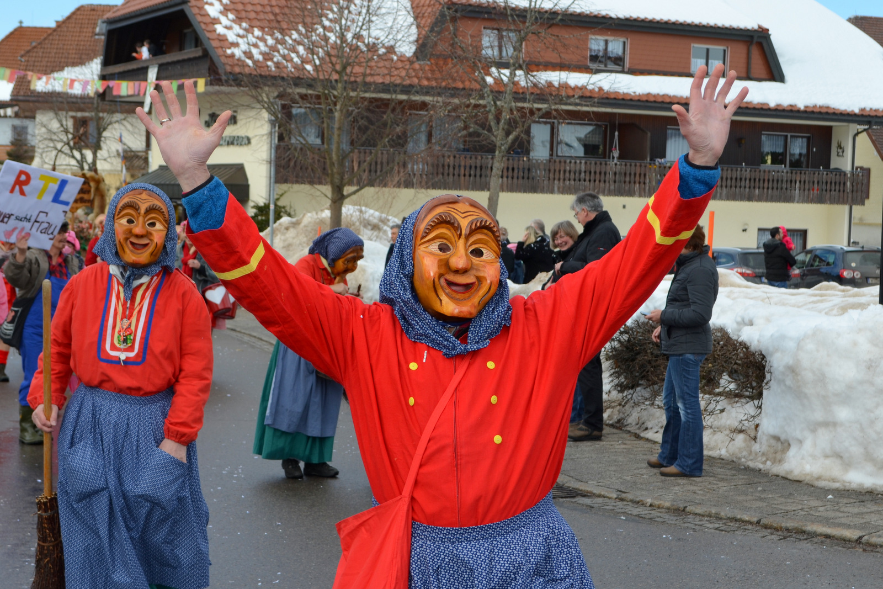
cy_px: 294
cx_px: 442
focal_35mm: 60
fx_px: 1472
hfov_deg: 33.4
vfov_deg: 22.6
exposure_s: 1/200
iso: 100
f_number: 8
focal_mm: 40
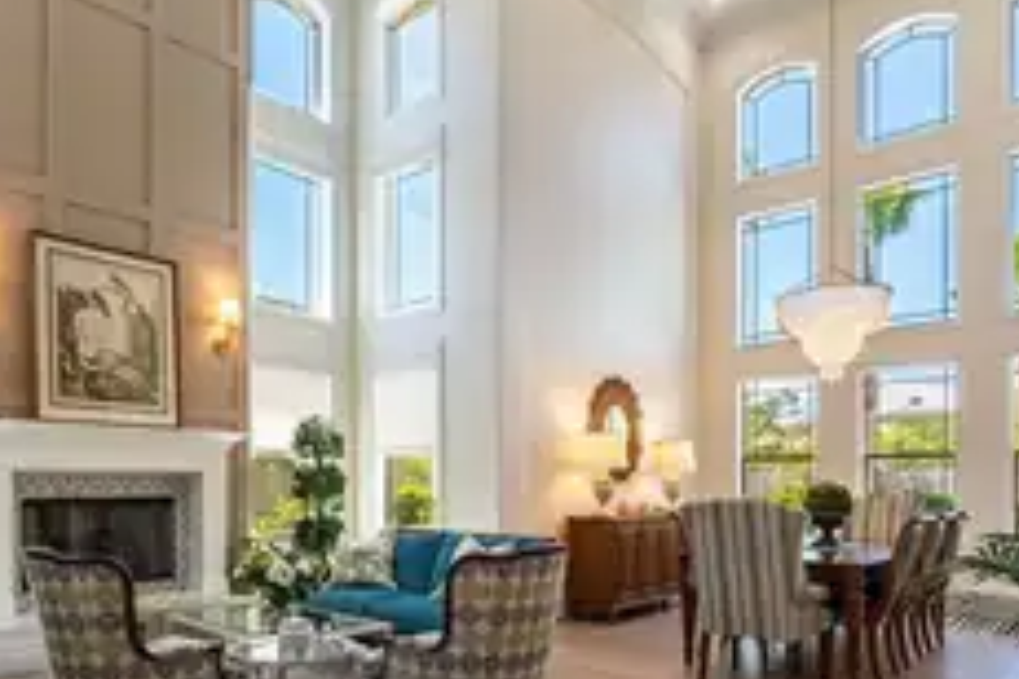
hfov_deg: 69.3
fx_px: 736
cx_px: 468
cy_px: 483
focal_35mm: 26
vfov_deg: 48.2
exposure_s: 1/1250
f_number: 8
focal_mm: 15
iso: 400
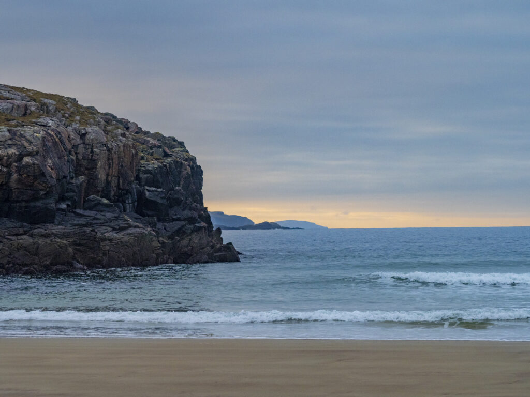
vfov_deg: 10.6
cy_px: 198
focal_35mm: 140
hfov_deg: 14.1
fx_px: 2144
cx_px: 265
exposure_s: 1/640
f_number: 7.1
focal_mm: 70
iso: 1000
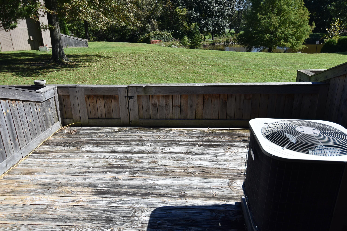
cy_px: 116
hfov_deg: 57.2
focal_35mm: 33
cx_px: 174
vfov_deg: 40.0
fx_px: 318
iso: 320
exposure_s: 1/2000
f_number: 5
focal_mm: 22
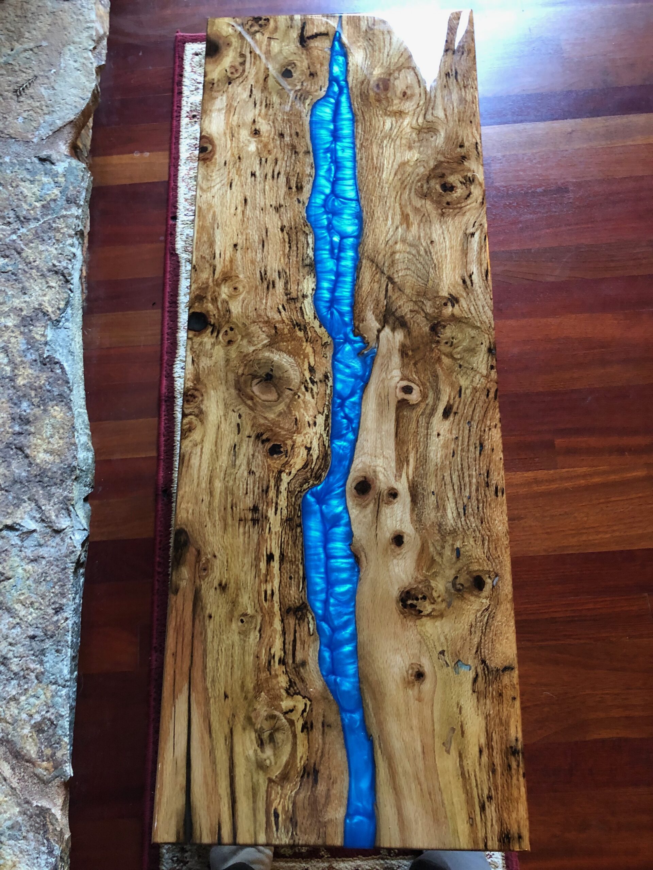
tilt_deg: -70.9
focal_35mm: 28
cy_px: 435
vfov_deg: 63.4
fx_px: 704
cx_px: 326
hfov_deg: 49.7
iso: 100
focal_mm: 4
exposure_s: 1/9
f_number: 1.8
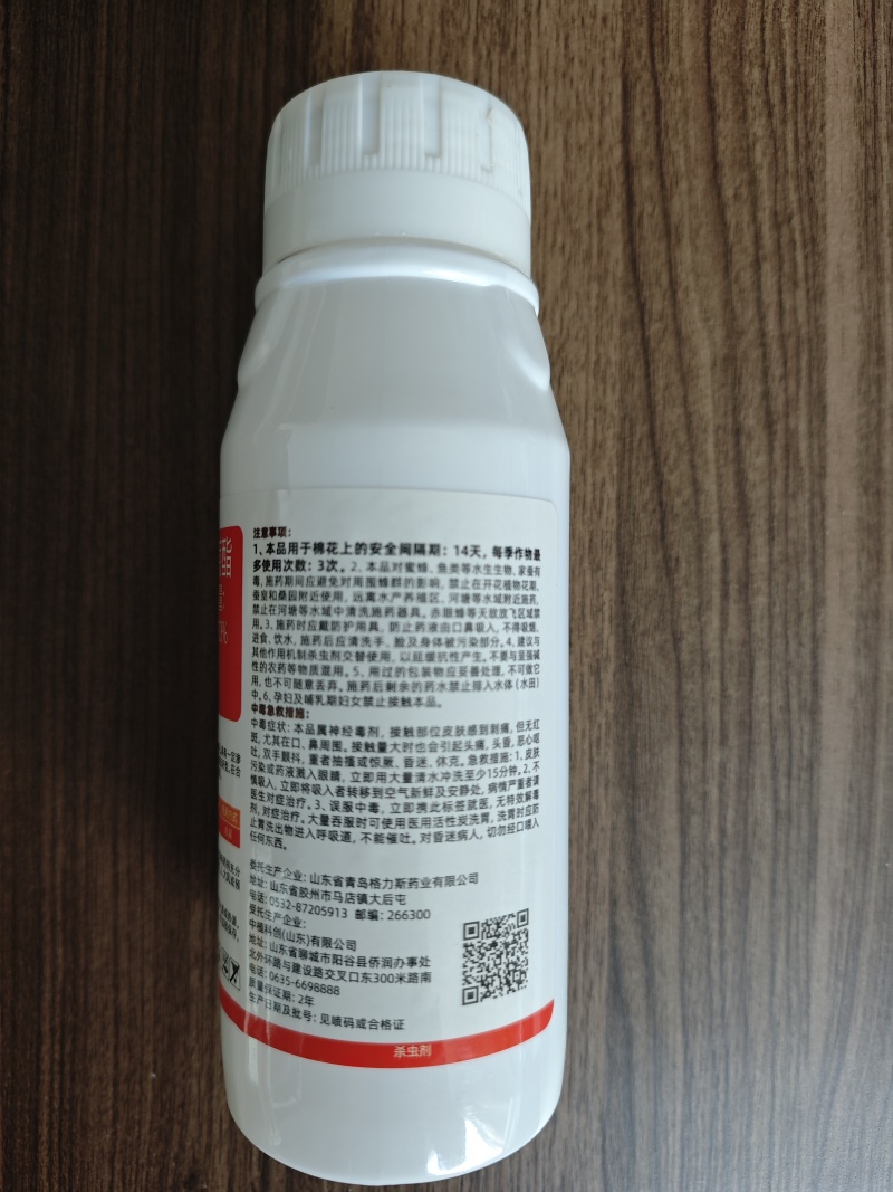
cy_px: 596
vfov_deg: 73.9
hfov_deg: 58.9
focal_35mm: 23
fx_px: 791
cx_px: 446
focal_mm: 6.55
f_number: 1.6
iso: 200
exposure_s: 1/100
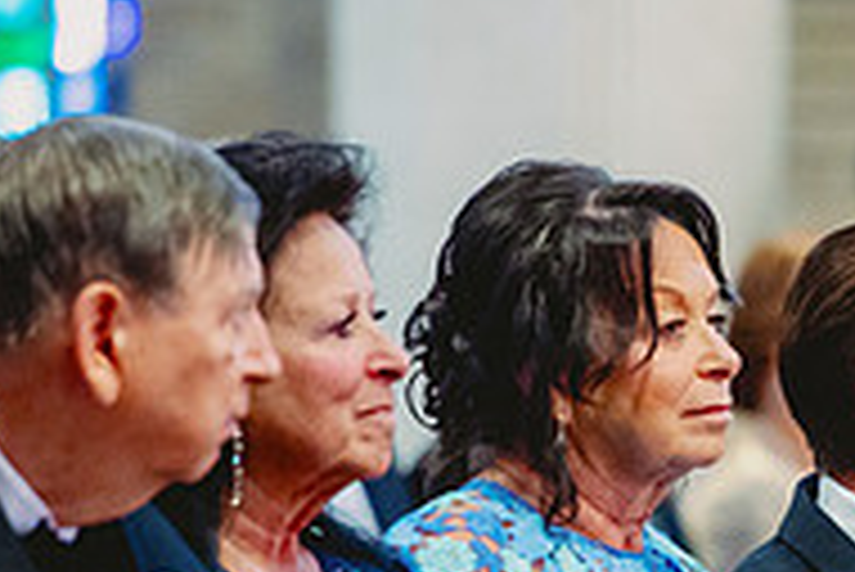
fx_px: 14474
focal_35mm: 609
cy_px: 748
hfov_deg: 3.4
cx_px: 882
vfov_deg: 2.3
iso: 3200
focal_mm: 200
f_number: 2.8
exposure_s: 1/125
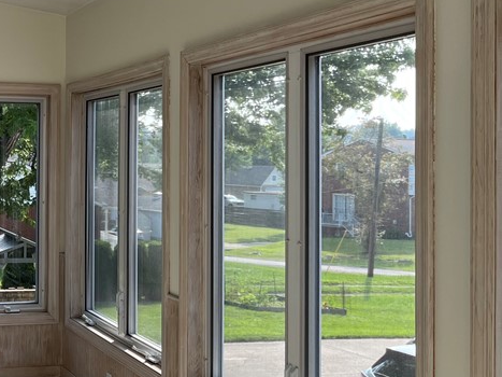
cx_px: 8
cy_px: 145
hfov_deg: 31.4
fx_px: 826
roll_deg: -0.9
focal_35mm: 57
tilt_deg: +0.4
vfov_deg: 25.6
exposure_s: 1/301
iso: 50
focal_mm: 5.1
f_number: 1.6
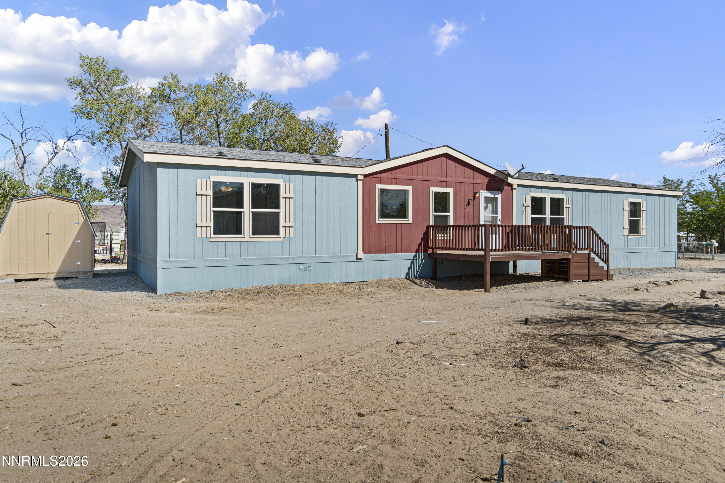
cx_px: 362
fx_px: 483
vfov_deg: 53.1
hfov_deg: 73.7
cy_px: 242
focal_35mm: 24
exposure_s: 1/50
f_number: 8
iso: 100
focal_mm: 16
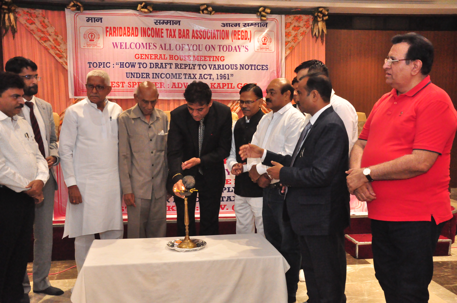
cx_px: 228
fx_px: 494
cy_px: 152
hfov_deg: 49.6
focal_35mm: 39
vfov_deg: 34.1
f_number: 5.6
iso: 3200
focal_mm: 26
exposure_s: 1/100
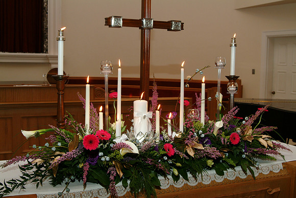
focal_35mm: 42
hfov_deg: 46.4
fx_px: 345
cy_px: 99
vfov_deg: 31.9
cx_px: 148
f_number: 5.6
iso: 400
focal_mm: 28
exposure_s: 1/60
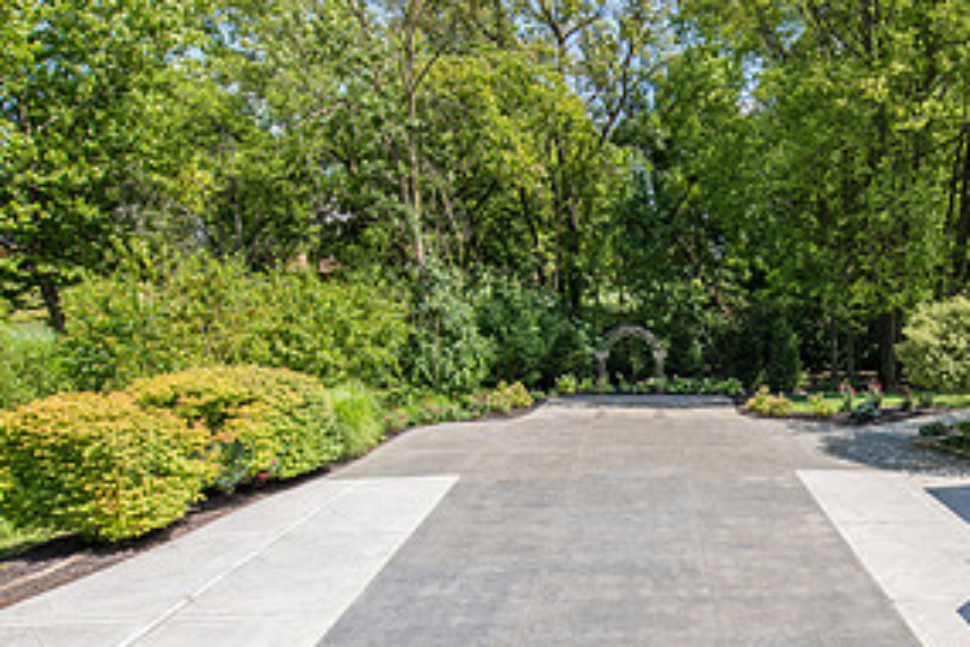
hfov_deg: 60.1
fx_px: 781
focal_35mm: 29
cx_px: 732
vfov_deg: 43.7
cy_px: 472
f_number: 9
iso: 250
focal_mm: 14
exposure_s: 1/200
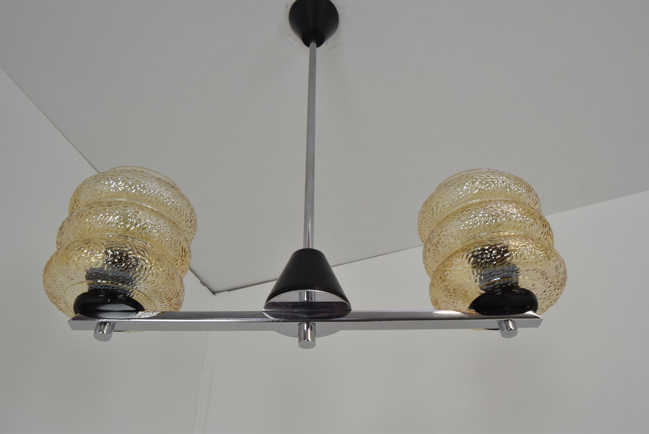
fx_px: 541
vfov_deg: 43.7
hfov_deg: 61.9
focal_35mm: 30
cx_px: 324
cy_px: 217
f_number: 9
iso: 1600
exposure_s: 1/320
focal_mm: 20
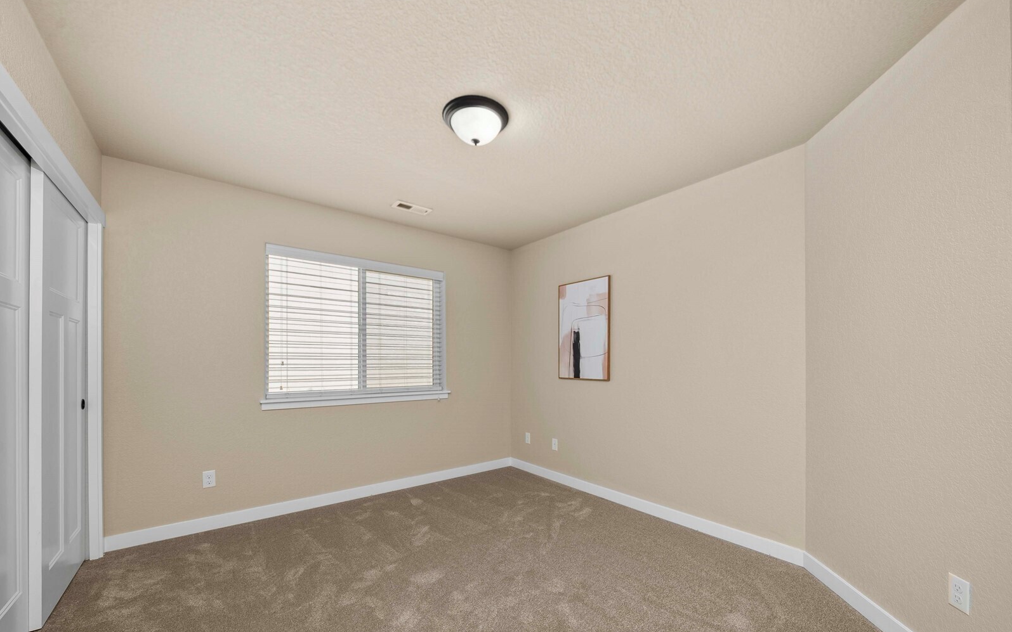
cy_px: 356
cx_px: 517
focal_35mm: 13
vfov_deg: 82.4
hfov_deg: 109.3
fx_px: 359
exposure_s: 1/10
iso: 1000
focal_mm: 12
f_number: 7.1
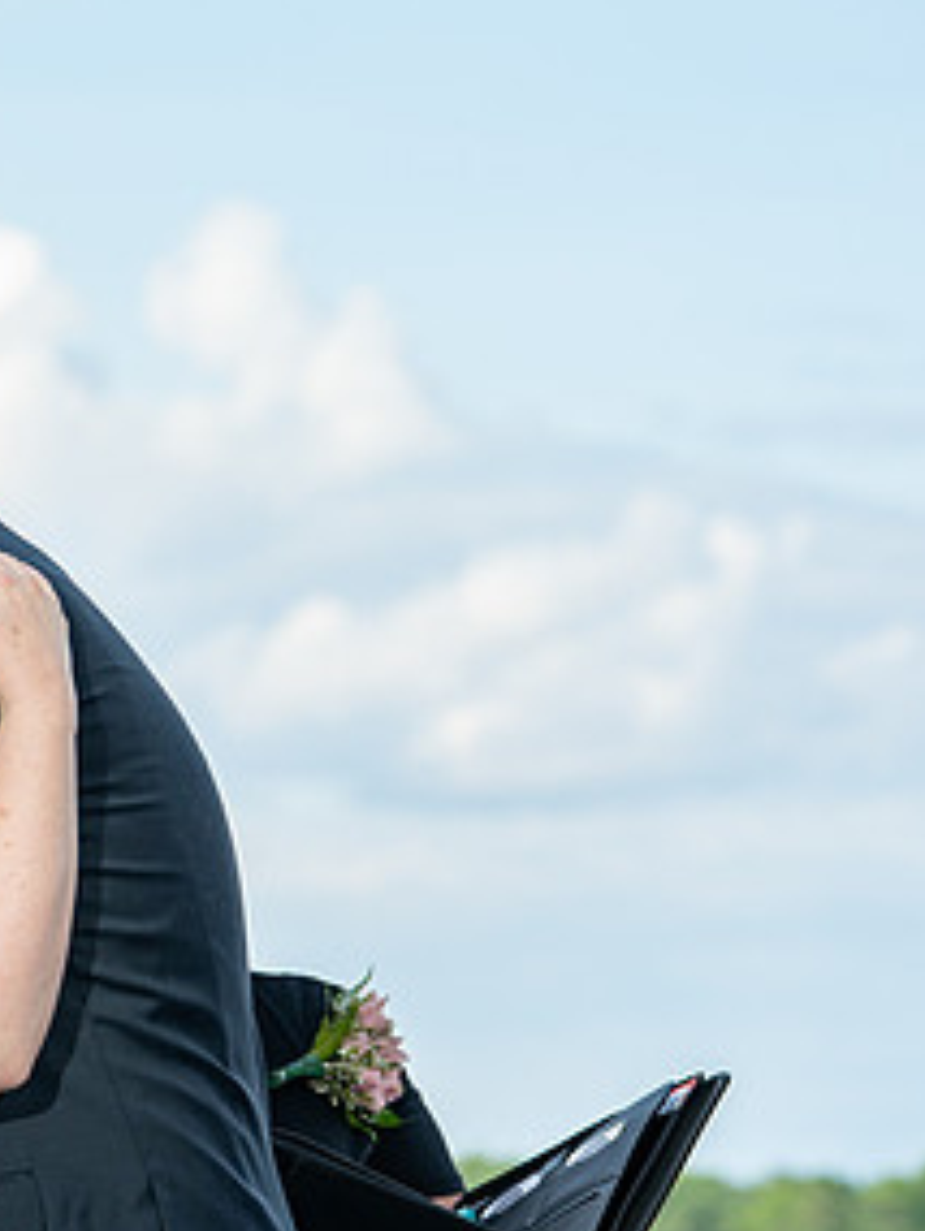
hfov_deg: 6.0
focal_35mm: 245
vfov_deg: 8.1
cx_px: -253
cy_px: 694
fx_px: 8723
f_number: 5.6
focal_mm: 114
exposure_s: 1/200
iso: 100
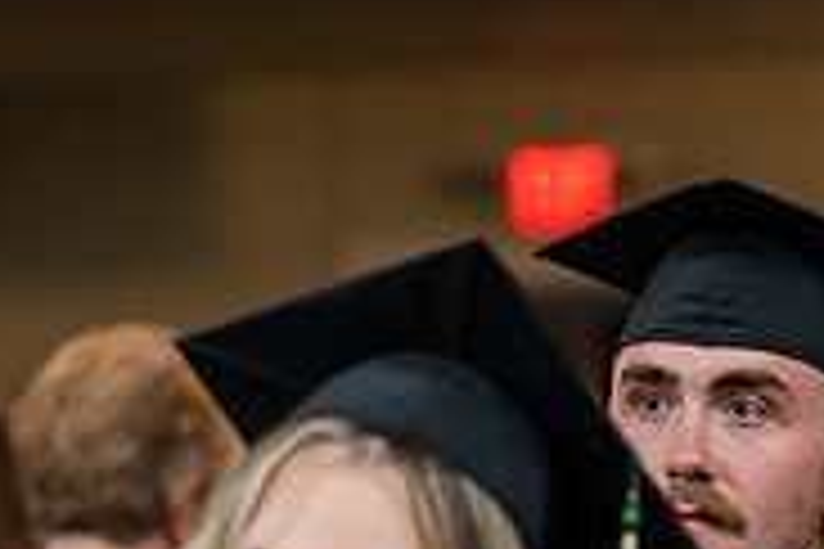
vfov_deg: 3.8
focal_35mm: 365
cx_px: 847
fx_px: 8354
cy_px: 763
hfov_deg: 5.6
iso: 1250
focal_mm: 115
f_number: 3.2
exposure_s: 1/200
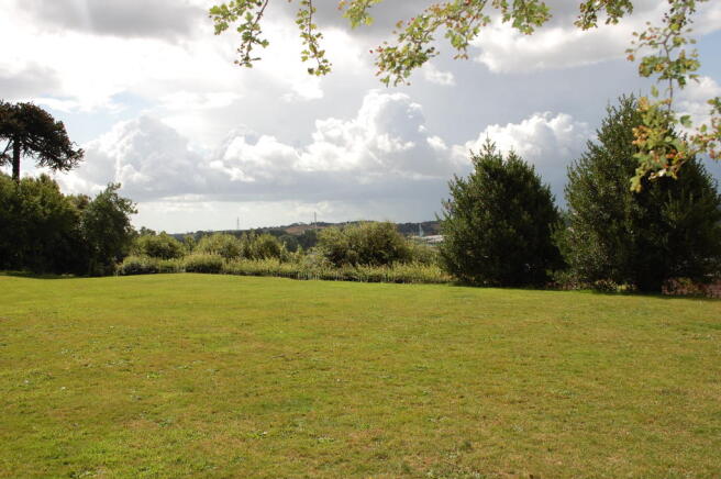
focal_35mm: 36
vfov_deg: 36.8
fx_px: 720
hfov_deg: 53.2
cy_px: 240
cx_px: 360
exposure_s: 1/500
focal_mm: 24
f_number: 7.1
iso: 200
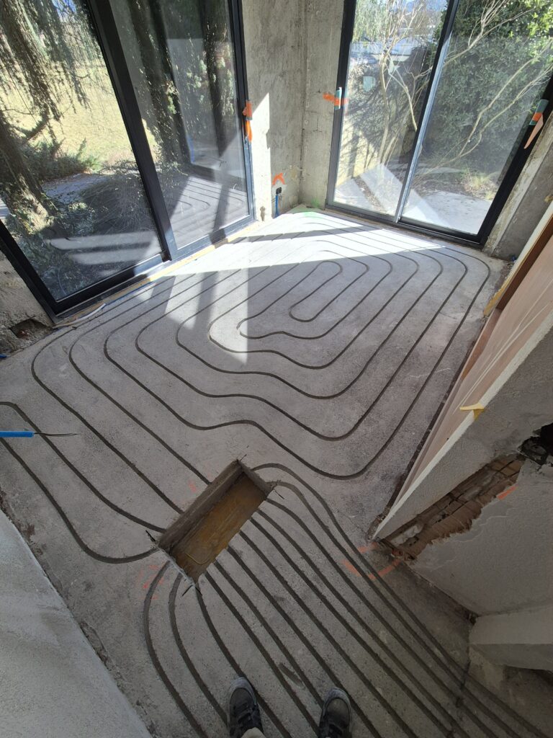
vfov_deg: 106.2
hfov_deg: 89.9
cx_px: 276
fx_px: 277
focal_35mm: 13
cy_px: 369
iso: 50
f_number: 2.2
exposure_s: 1/225
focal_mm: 2.2
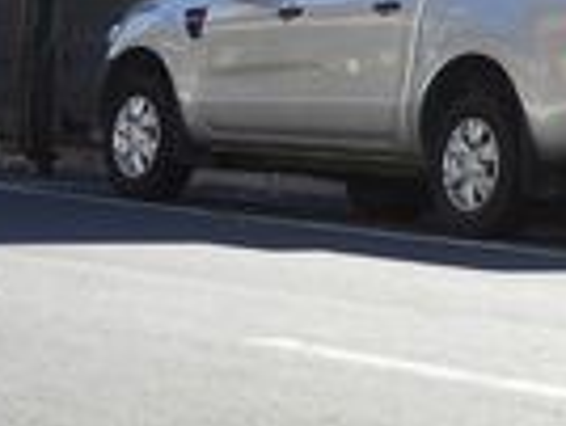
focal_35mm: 250
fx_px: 4095
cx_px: -59
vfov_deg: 5.9
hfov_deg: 7.9
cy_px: -228
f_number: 3.8
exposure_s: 1/320
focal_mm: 7.2
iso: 80
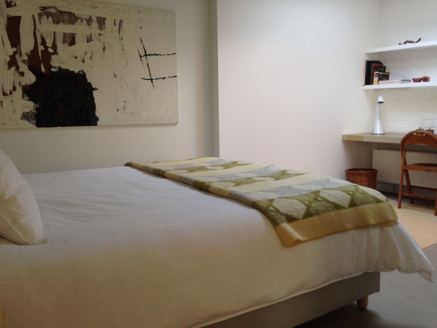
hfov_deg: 55.4
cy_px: 164
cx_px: 218
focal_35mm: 33
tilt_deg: -7.7
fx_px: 417
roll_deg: +0.7
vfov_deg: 42.9
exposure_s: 1/20
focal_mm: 4.12
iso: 64
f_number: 2.4
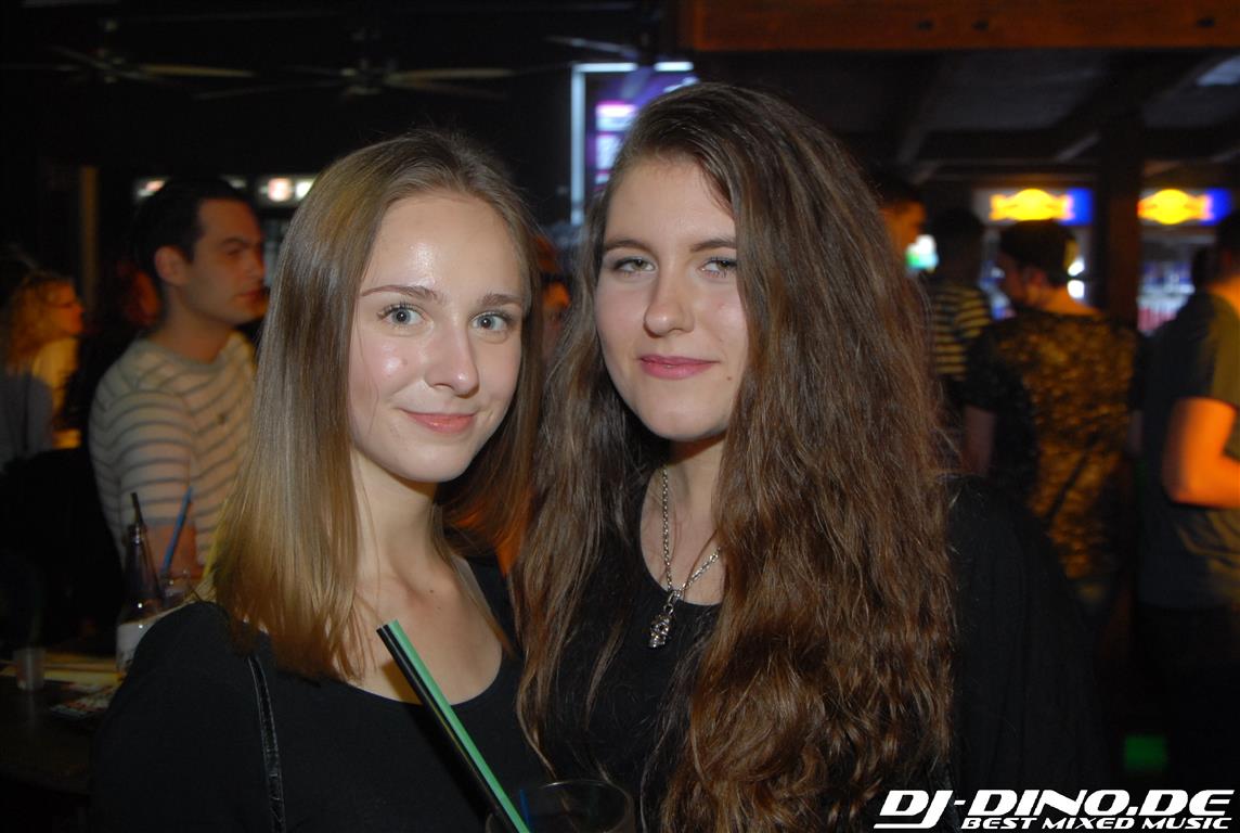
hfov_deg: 53.0
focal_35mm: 36
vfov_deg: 37.0
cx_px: 620
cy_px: 416
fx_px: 1243
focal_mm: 24
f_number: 5.6
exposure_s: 1/6
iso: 400
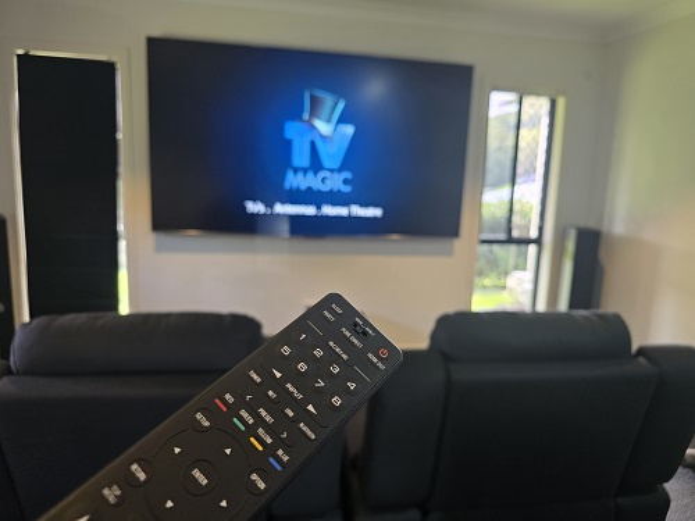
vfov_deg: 58.9
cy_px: 260
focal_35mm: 23
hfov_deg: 73.9
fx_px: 462
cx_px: 348
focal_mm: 6.3
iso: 400
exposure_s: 1/100
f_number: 1.7
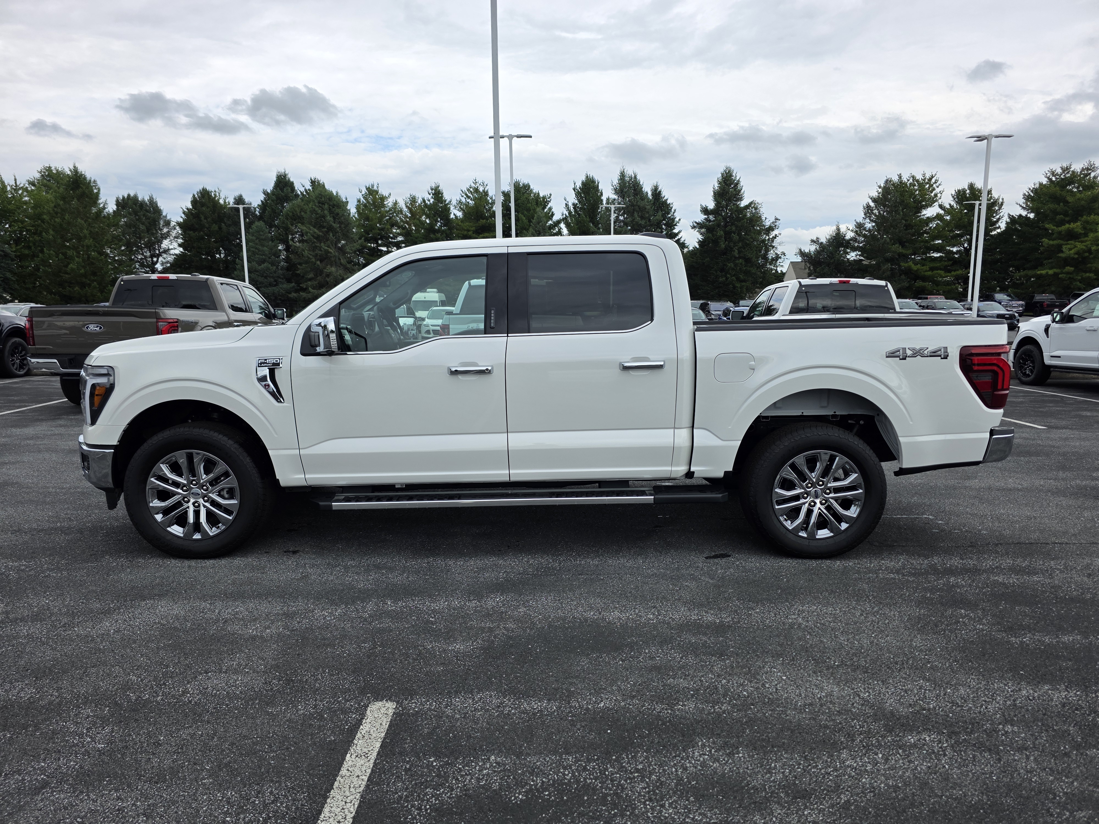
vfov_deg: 58.9
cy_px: 412
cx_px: 550
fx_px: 730
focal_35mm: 23
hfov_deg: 73.9
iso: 80
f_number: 1.7
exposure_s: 1/3345
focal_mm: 6.3
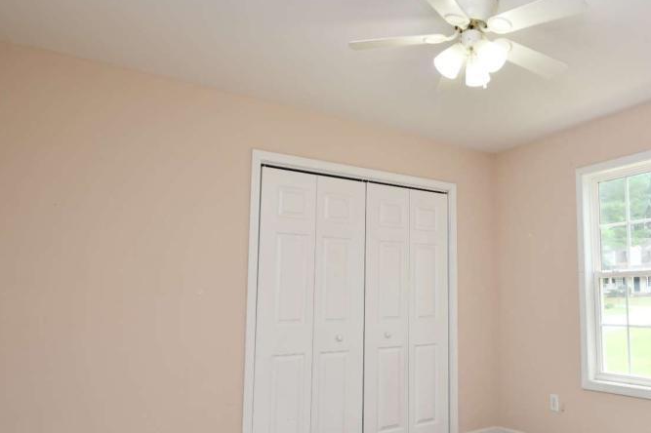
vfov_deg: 47.8
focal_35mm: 27
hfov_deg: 64.1
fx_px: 488
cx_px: 474
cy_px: 246
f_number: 4.5
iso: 200
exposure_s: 1/80
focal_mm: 10
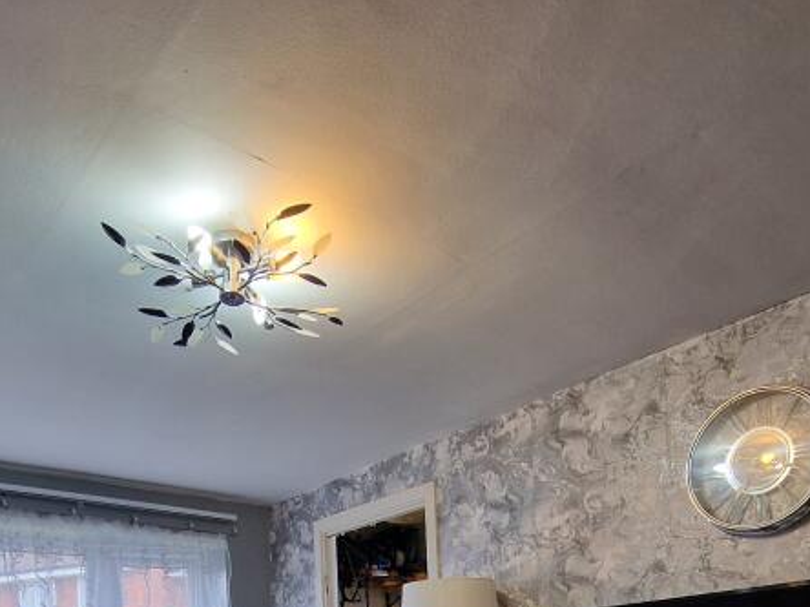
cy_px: 693
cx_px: 348
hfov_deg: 59.7
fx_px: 702
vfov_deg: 37.7
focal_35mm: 30
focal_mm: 2.2
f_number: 2.2
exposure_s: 1/50
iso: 160
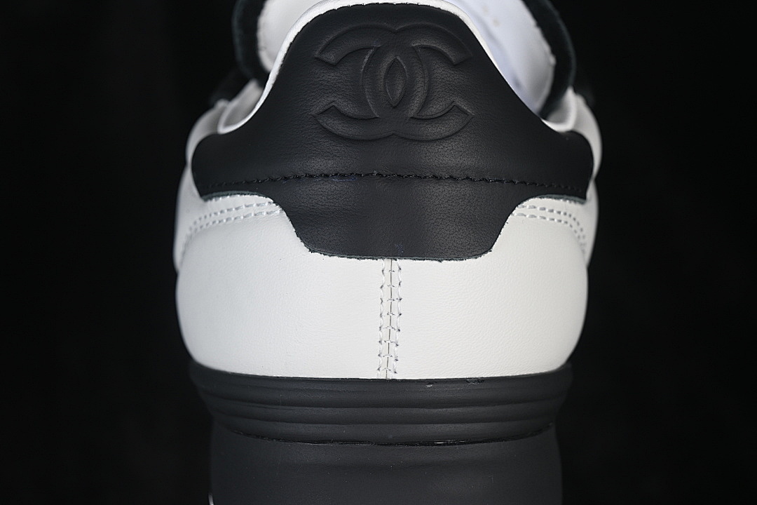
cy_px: 252
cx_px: 378
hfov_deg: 27.0
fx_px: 1577
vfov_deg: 18.2
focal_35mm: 75
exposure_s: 1/60
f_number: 7.1
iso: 160
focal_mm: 50
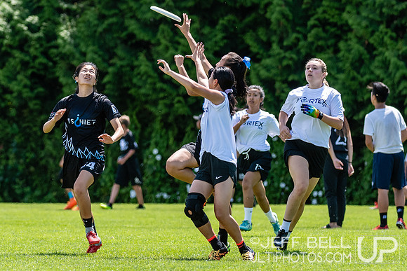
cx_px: 239
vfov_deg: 2.6
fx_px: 6072
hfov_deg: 3.8
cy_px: 92
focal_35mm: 537
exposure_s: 1/1600
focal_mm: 210
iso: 400
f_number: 4
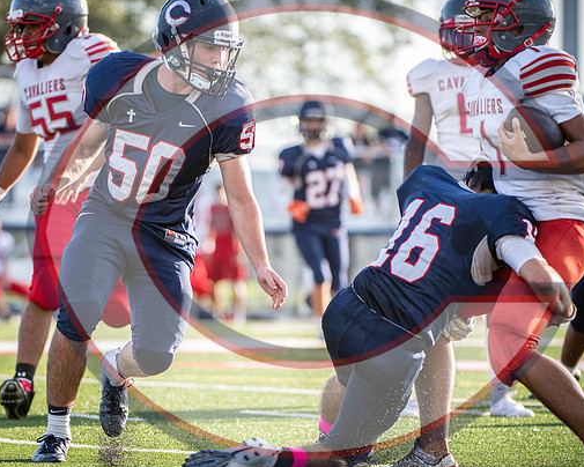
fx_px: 5842
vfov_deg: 4.6
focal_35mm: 338
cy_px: 263
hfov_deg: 5.7
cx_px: 191
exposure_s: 1/1000
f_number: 4
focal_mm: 240
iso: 900
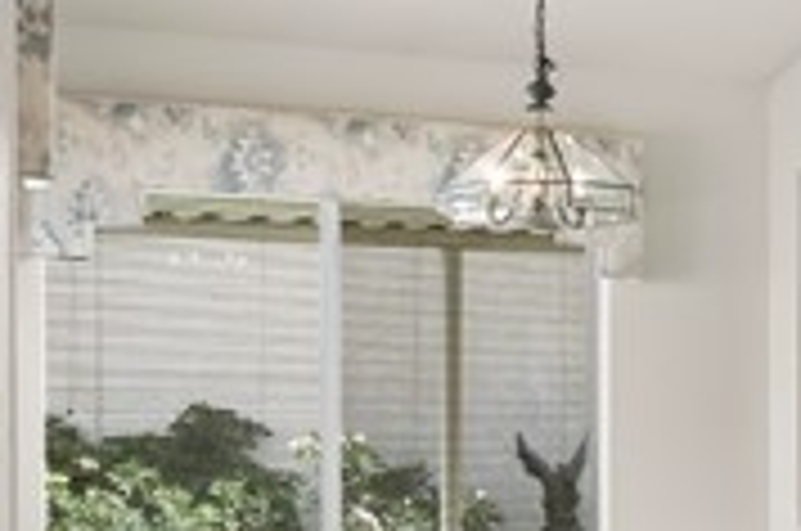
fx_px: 2310
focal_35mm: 104
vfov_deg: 13.0
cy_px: 436
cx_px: 927
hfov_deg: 18.7
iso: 400
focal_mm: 17
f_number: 8
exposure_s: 1/30
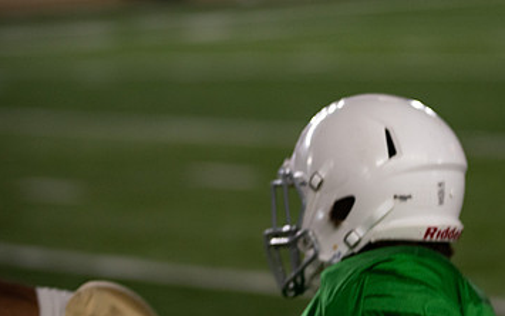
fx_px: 4584
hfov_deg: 6.3
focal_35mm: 333
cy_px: 116
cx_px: 376
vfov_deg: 3.9
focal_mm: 200
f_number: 4
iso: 2000
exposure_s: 1/500
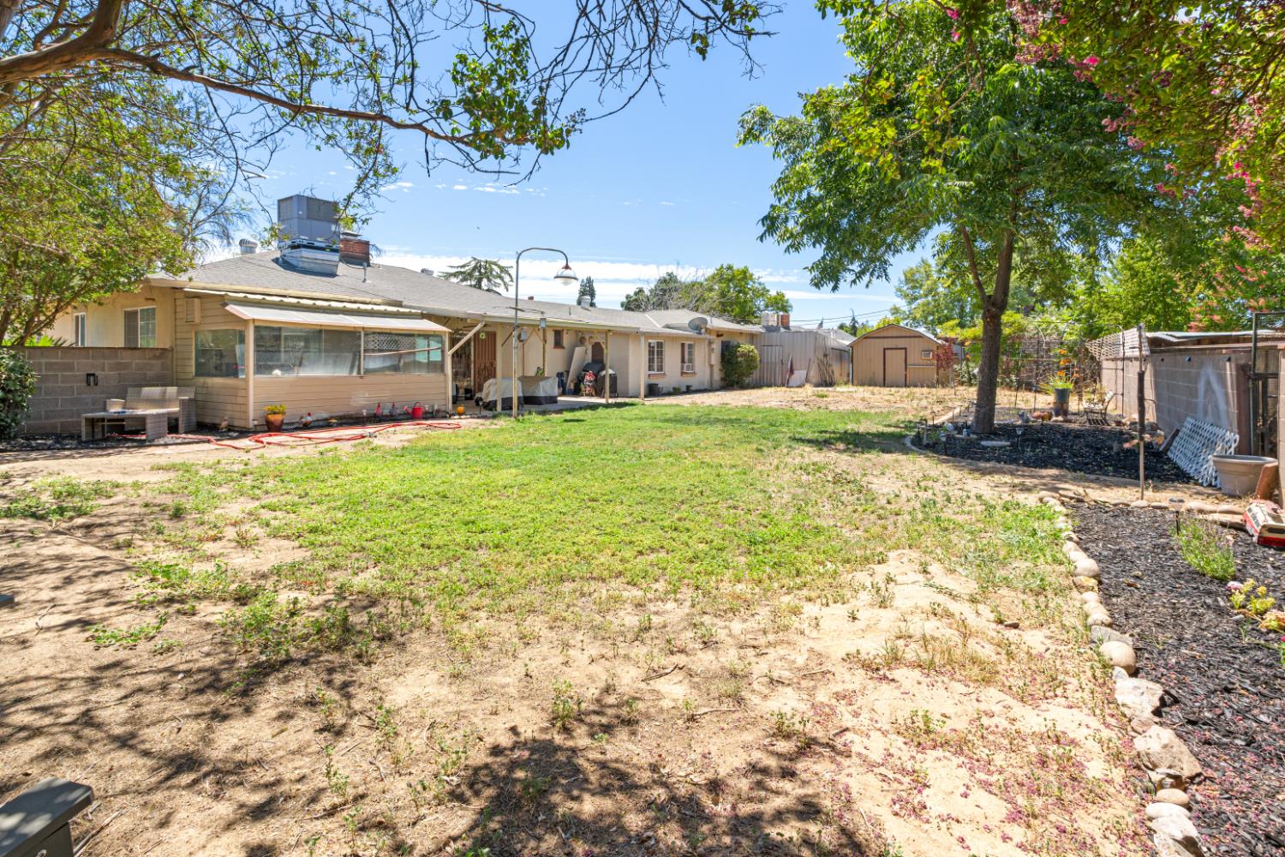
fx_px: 589
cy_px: 428
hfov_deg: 95.0
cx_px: 642
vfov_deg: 72.1
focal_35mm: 16
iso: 100
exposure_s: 1/60
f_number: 8
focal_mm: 11
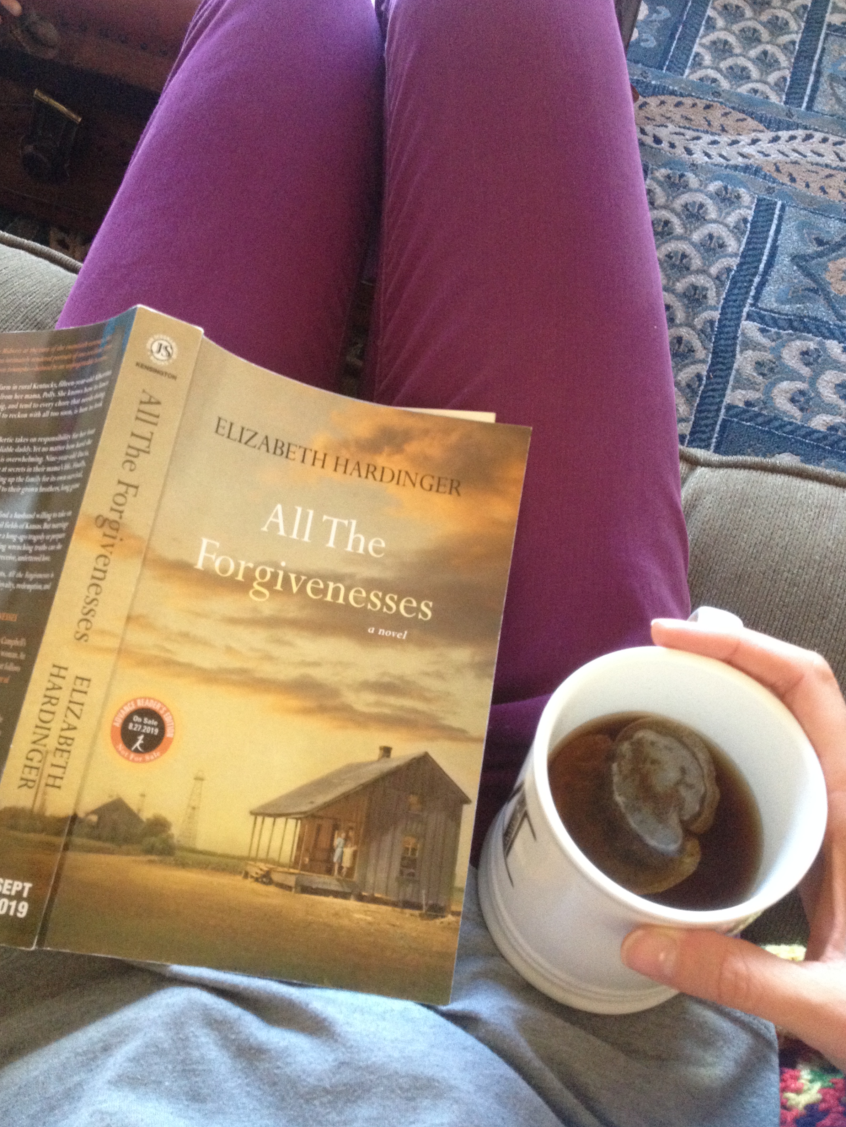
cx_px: 415
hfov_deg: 39.7
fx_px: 1173
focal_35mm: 36
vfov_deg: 51.4
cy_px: 570
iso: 320
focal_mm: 4.28
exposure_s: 1/20
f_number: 2.4
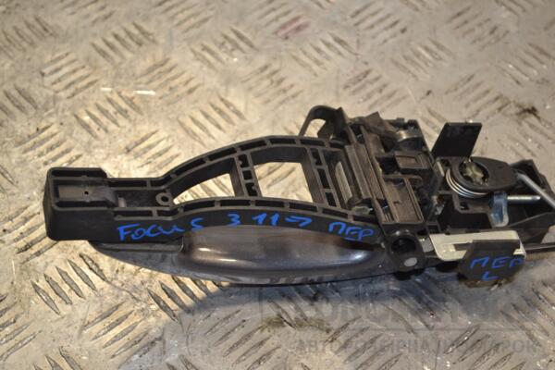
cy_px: 185
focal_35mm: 82
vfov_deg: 16.6
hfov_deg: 24.6
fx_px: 1272
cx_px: 278
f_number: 5.6
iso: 400
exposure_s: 1/80
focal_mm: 55
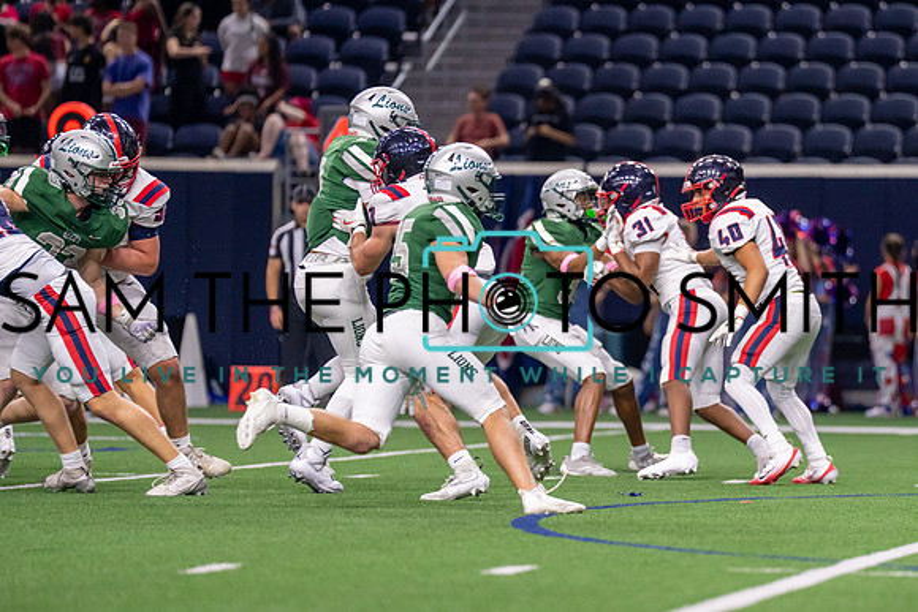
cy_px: 307
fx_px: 7177
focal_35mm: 281
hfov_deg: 7.3
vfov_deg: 4.9
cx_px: 621
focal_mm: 200
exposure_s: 1/1000
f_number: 2.8
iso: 2000
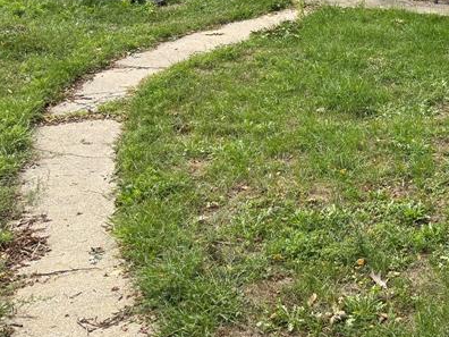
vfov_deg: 21.6
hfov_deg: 30.0
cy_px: -85
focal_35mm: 62
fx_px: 804
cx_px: 395
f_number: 1.78
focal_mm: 6.76
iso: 100
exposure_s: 1/1727
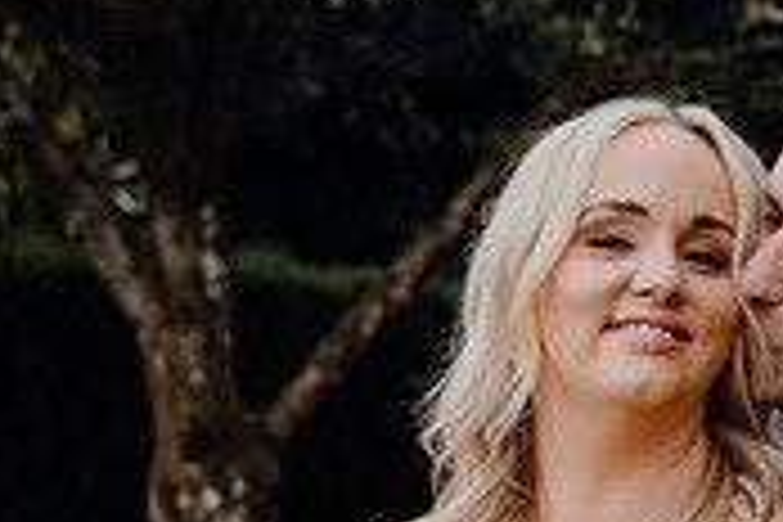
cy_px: 695
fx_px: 2827
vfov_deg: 10.3
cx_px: 684
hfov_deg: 15.6
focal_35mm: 130
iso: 2000
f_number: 3.5
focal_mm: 39
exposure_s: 1/160
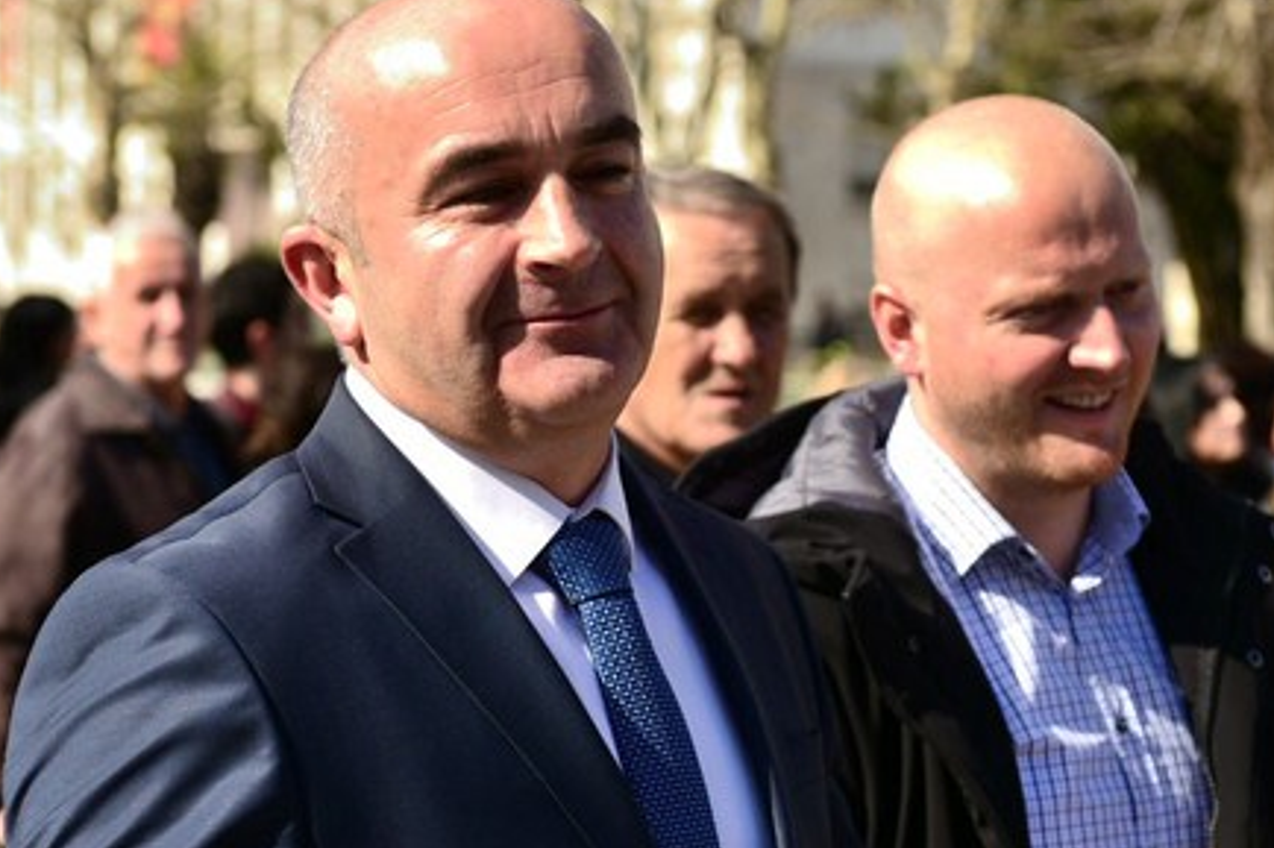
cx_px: 633
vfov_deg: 17.4
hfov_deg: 26.0
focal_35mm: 78
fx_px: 2759
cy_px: 646
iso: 200
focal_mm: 40
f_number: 4
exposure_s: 1/500
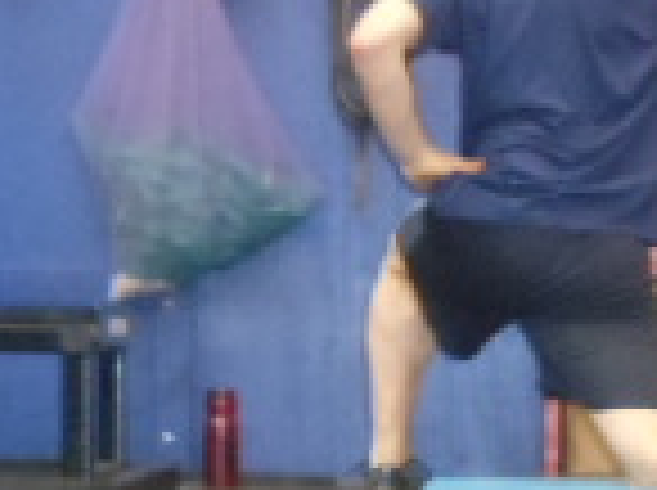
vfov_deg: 7.7
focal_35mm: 193
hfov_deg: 10.2
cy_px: 414
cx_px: 486
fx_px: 3657
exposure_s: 1/30
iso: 800
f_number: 3.5
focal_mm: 6
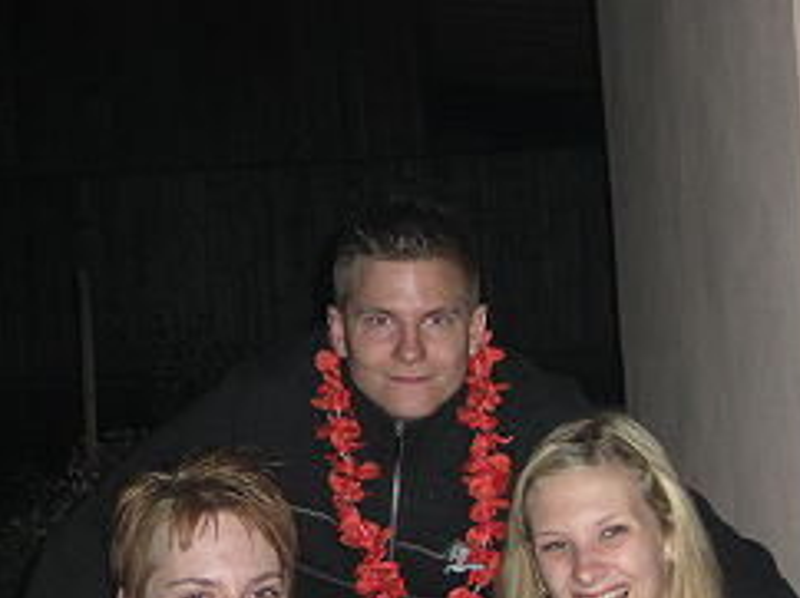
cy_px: 263
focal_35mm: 84
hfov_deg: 23.3
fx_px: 1939
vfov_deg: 17.5
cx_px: 349
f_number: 2.8
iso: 200
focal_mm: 7.9
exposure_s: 1/60
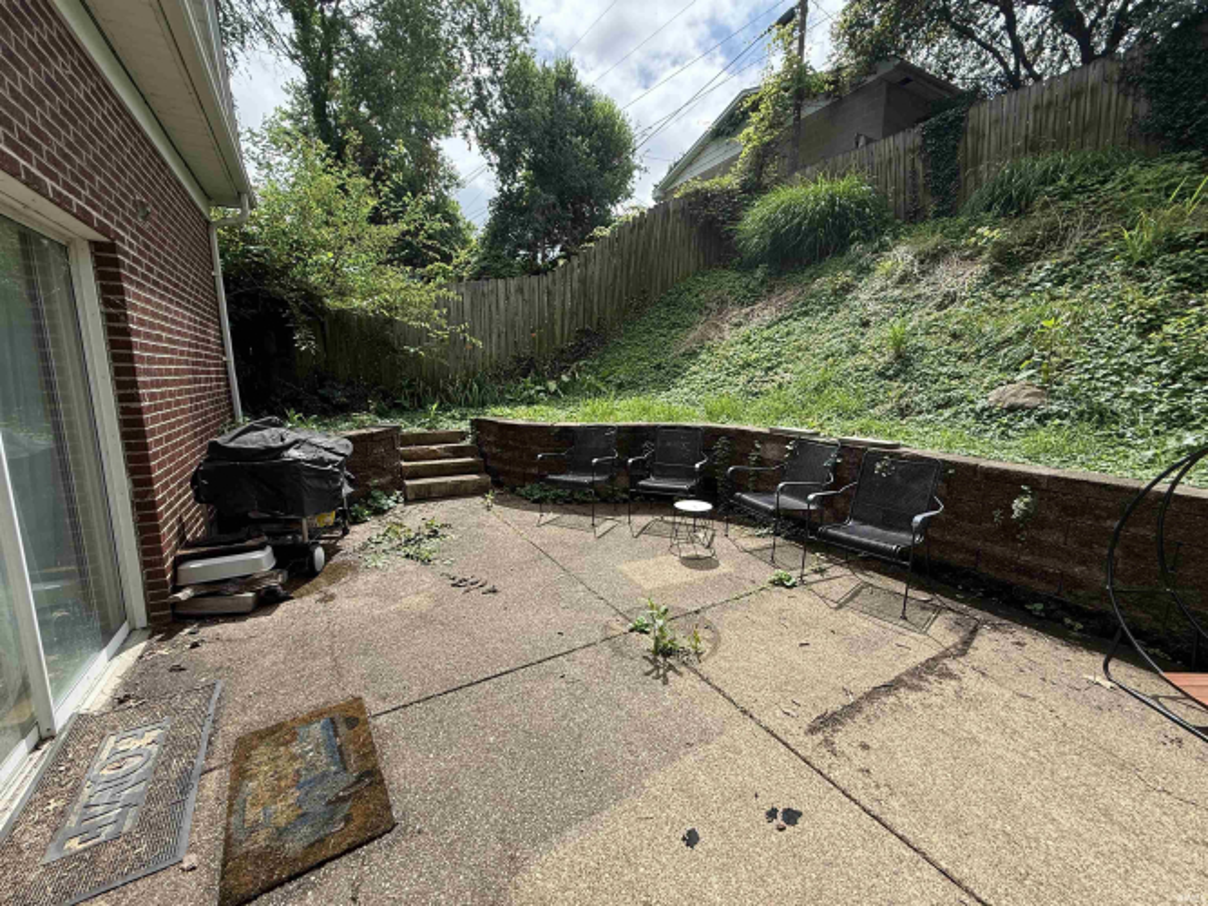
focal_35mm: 14
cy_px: 453
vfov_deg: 85.7
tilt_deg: -7.6
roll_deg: +0.3
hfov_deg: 102.1
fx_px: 488
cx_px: 604
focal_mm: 2.22
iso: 50
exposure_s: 1/1068
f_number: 2.2
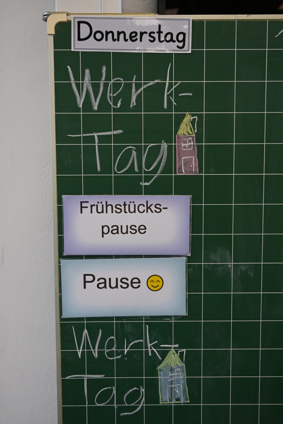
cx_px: 142
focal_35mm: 33
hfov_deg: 40.0
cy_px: 212
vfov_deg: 57.2
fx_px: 389
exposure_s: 1/250
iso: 800
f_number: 4.5
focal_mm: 22
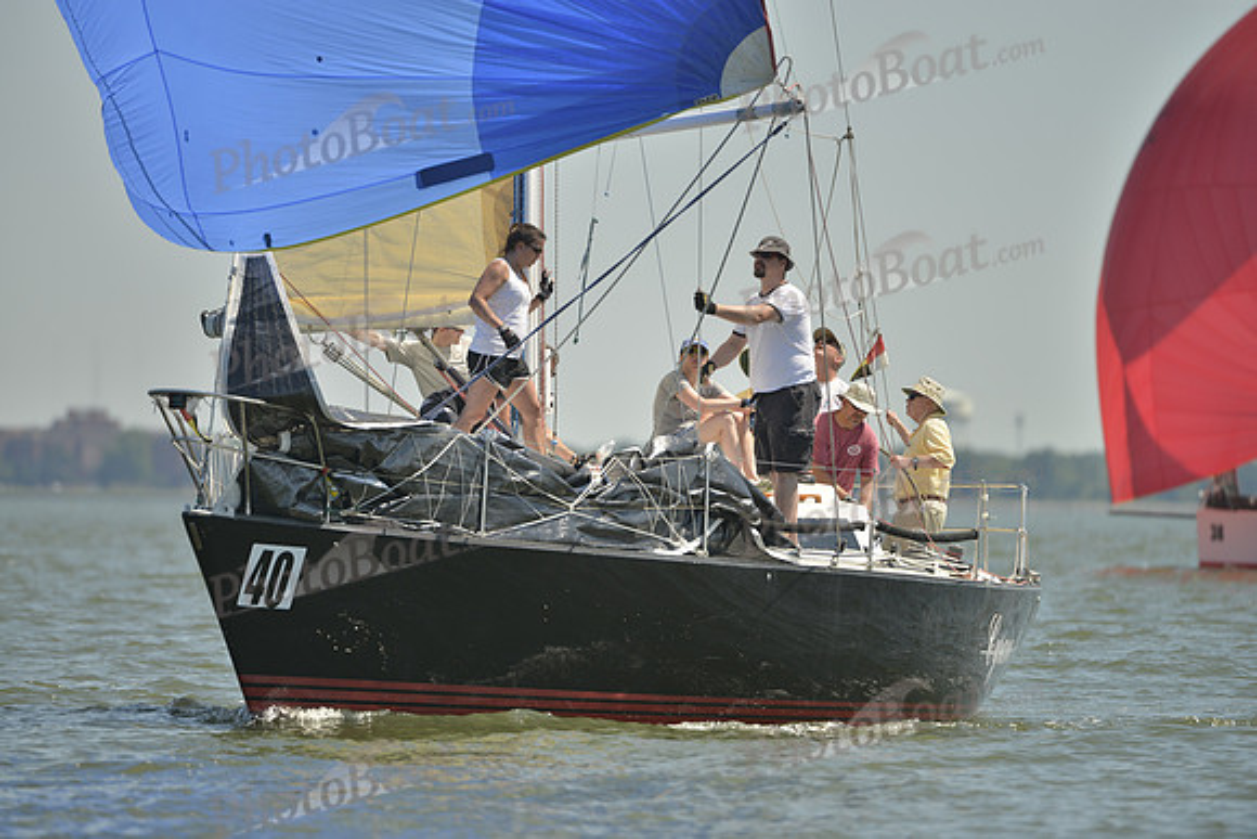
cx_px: 628
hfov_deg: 5.2
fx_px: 13969
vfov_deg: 3.4
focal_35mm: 400
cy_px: 420
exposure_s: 1/1600
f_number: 4
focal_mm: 400
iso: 200
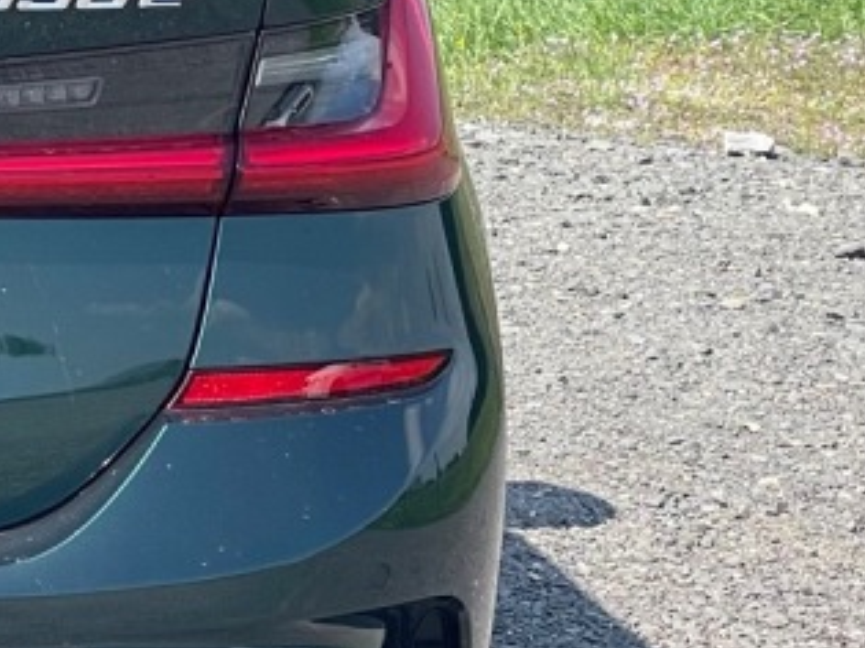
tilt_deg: -6.7
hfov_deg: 7.9
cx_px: -563
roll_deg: +0.3
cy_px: 140
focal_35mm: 244
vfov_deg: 6.1
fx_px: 6095
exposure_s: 1/558
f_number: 2.2
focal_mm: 7.5
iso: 20
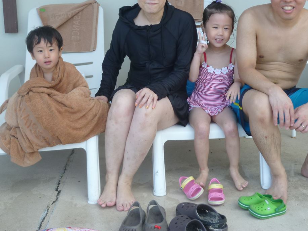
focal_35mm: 53
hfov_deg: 36.1
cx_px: 177
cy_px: 72
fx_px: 471
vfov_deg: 27.3
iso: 80
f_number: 4
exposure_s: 1/100
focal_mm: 6.8
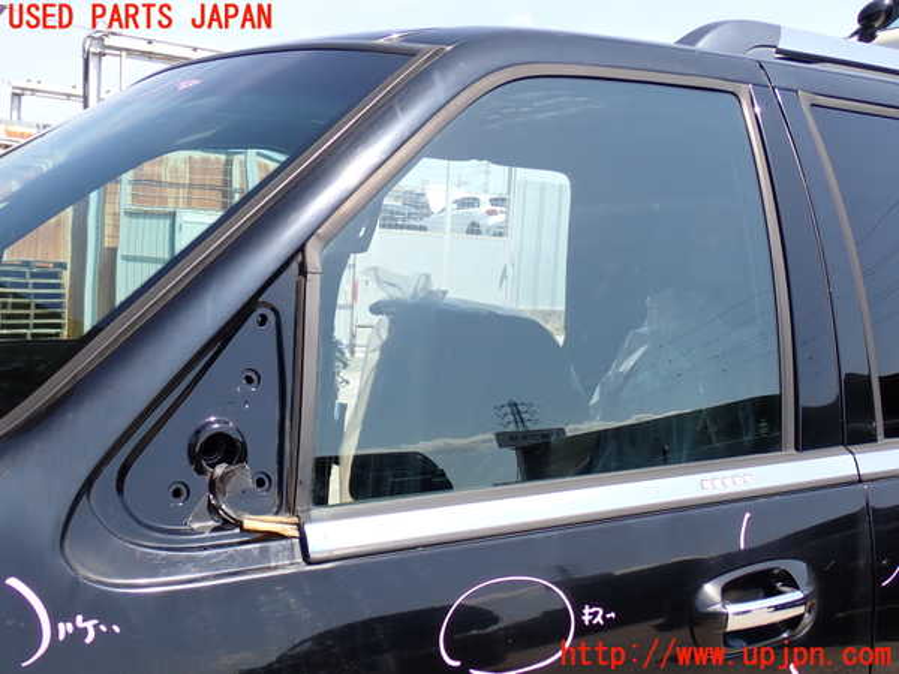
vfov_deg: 35.1
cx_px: 450
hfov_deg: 45.8
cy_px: 337
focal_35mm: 41
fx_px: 1065
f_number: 4
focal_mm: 7.31
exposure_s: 1/320
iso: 100
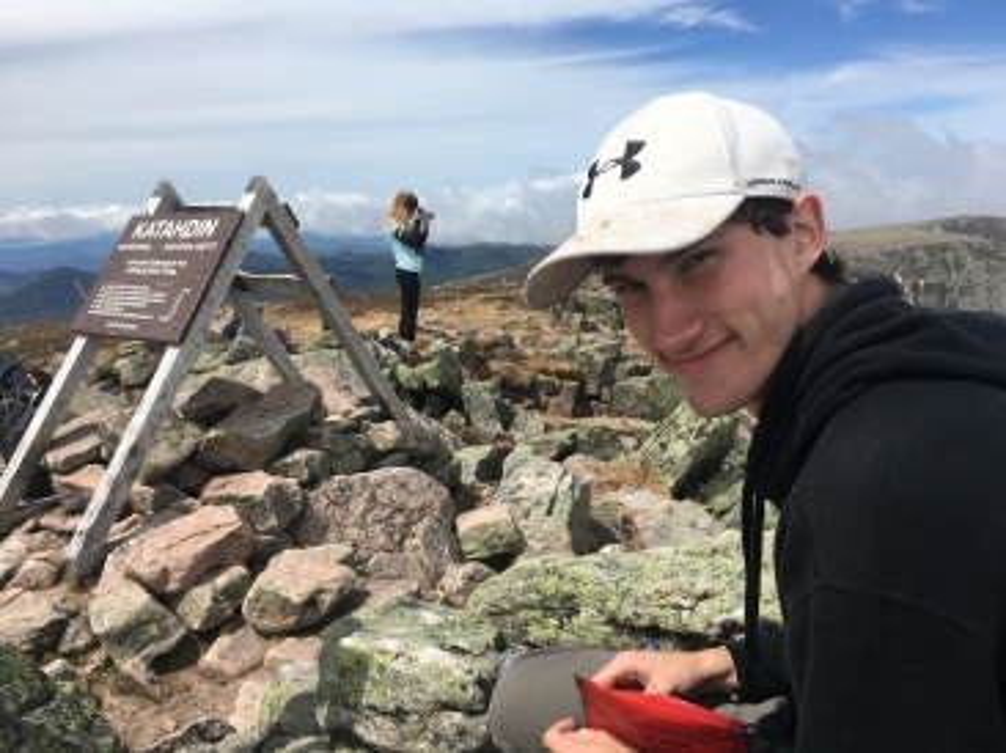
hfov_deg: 61.7
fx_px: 842
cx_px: 503
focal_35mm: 29
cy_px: 376
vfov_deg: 48.2
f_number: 2.2
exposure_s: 1/1876
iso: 25
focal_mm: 4.15
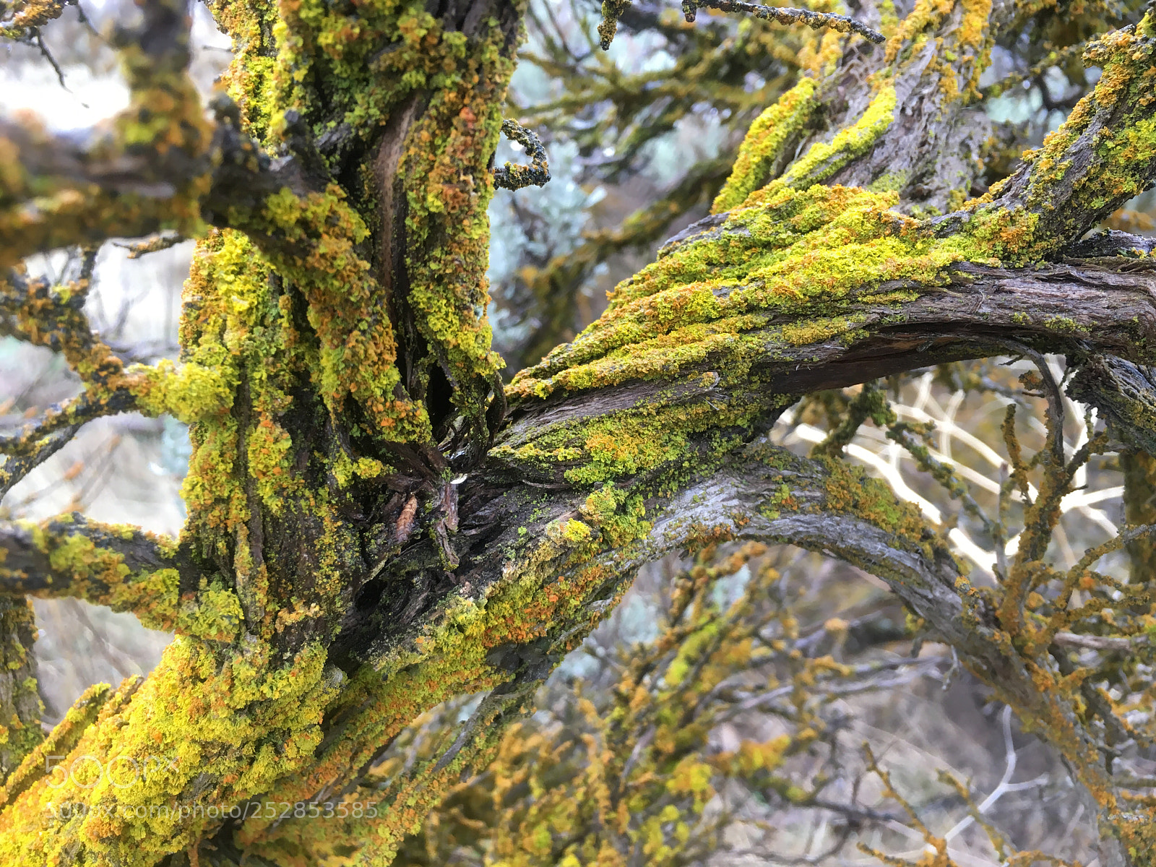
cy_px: 434
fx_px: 968
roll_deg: -3.4
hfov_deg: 61.7
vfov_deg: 48.2
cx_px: 578
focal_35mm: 29
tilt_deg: -23.1
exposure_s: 1/40
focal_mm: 4.15
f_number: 2.2
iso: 32
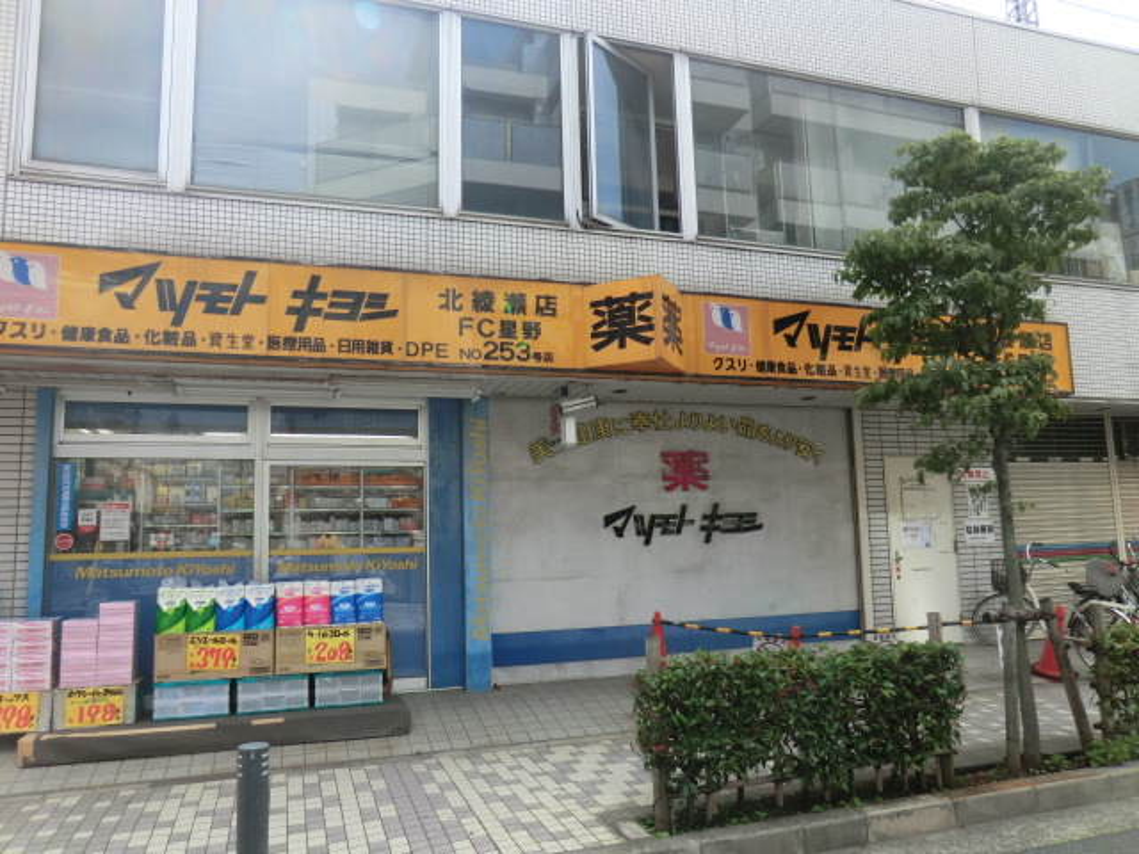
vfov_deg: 56.8
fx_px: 790
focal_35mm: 24
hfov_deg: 71.6
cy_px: 427
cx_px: 570
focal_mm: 4.3
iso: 80
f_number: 3.2
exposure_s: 1/400
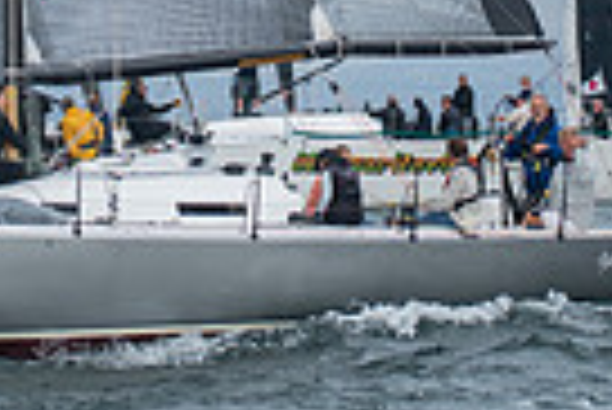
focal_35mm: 348
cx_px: 194
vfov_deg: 3.9
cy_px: -460
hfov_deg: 5.9
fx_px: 5922
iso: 400
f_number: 5.6
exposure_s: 1/640
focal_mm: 70
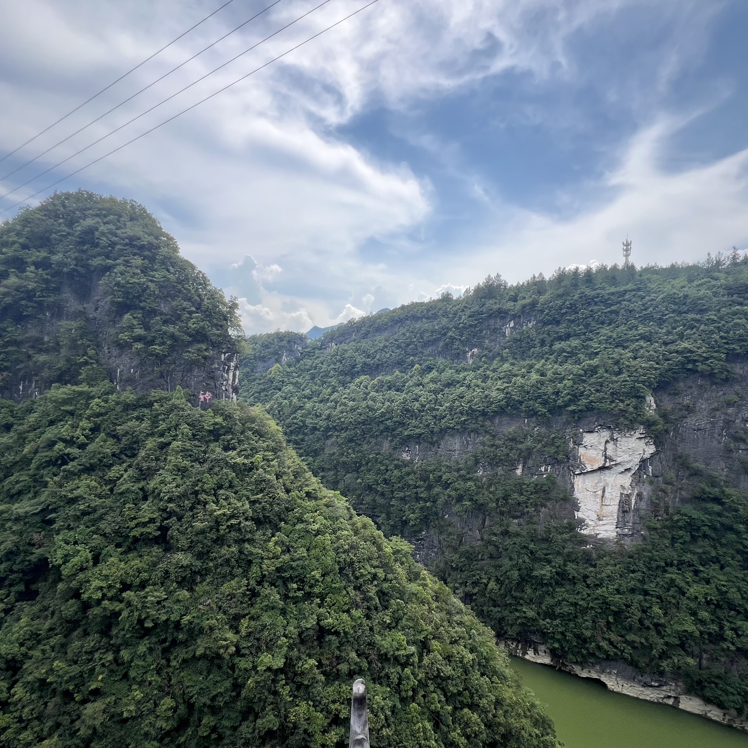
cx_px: 396
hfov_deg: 87.3
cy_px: 383
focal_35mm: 16
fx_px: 391
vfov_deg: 87.4
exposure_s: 1/1074
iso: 32
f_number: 1.8
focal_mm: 1.57
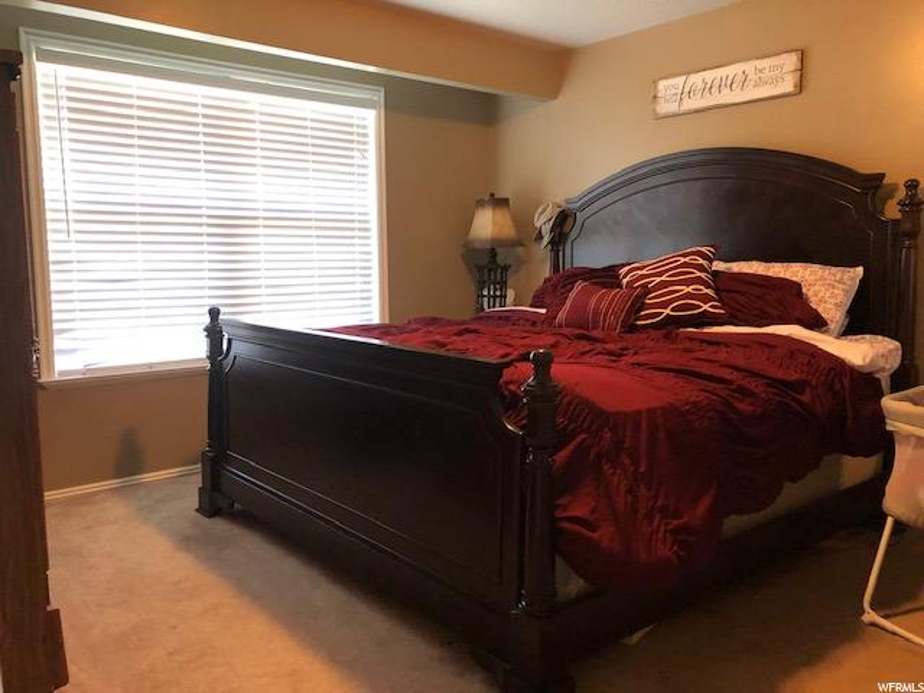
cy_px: 346
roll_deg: +1.1
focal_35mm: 28
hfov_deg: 63.4
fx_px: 747
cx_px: 462
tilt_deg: -7.5
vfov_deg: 49.7
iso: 80
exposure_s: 1/15
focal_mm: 4
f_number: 1.8
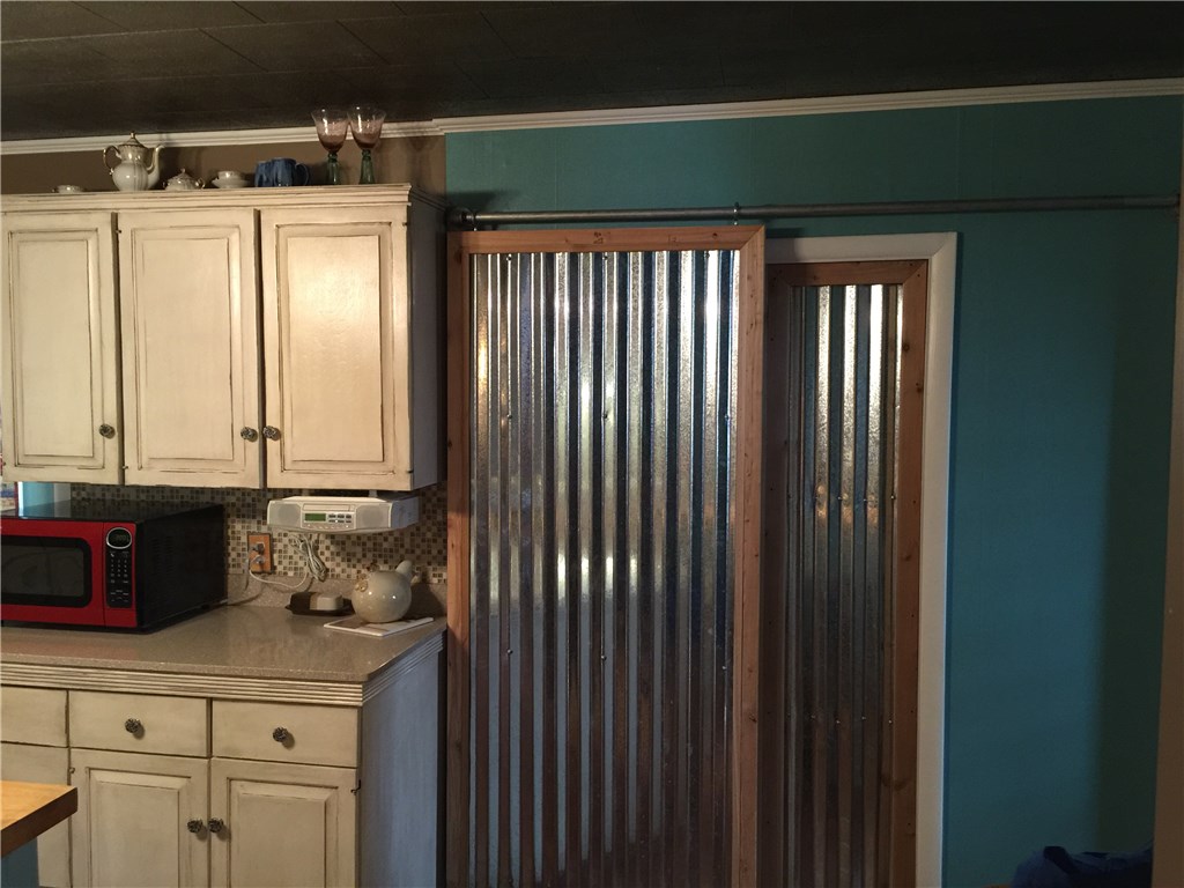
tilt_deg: -3.5
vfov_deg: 48.2
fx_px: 992
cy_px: 444
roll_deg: -0.6
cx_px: 592
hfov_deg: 61.7
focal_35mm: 29
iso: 125
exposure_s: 1/15
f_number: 2.2
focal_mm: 4.15
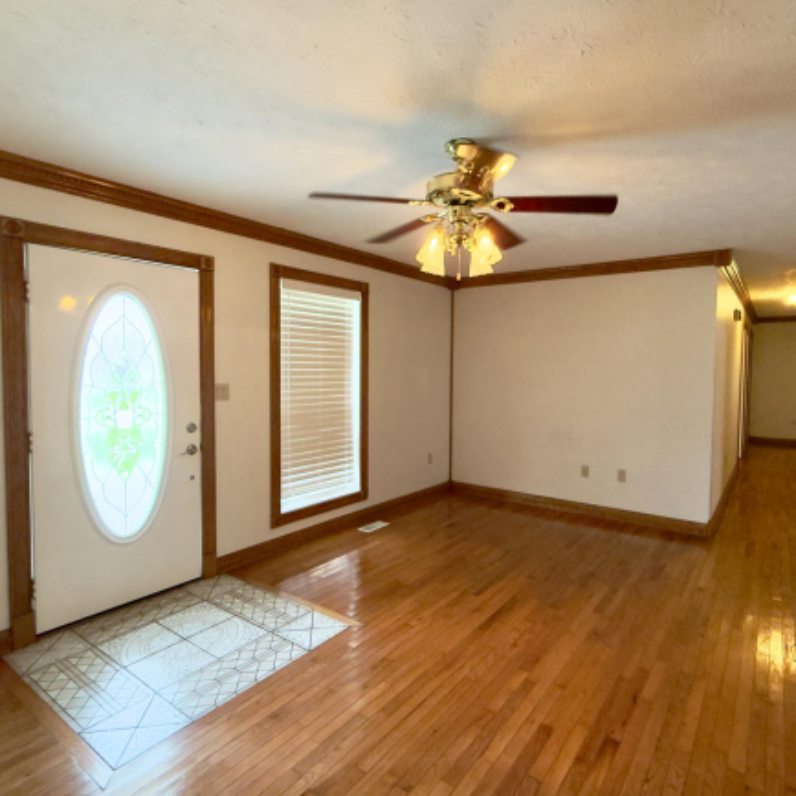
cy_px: 391
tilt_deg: -3.0
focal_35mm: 19
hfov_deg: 77.6
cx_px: 428
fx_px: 494
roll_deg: -0.2
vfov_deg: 77.7
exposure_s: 1/60
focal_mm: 2.22
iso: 320
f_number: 2.2
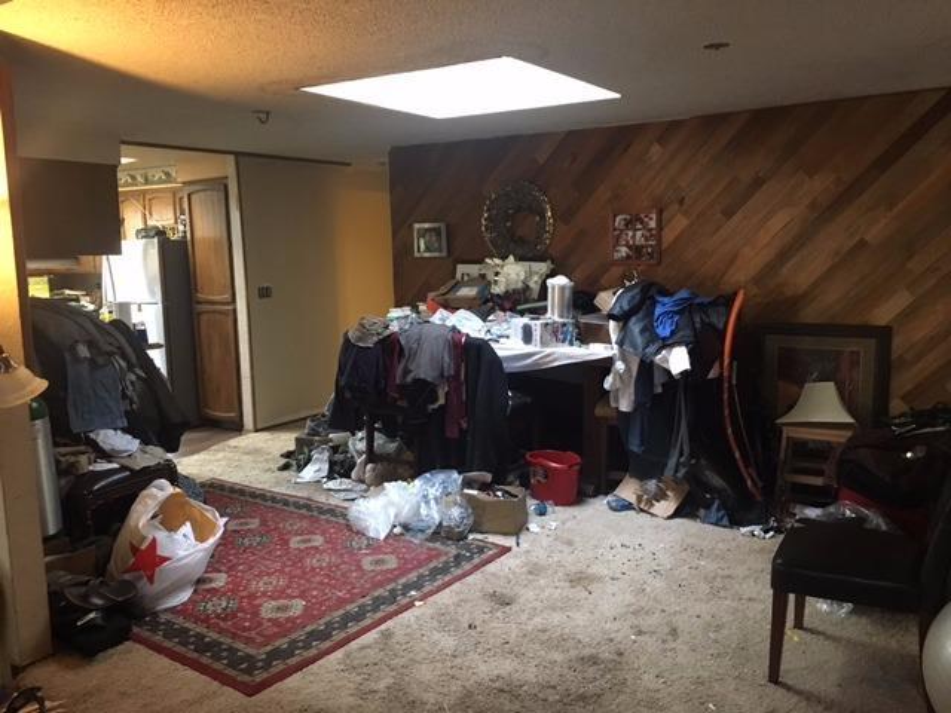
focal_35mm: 29
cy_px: 356
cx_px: 476
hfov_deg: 61.7
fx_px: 797
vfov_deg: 48.2
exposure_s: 1/15
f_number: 2.2
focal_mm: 4.15
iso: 200
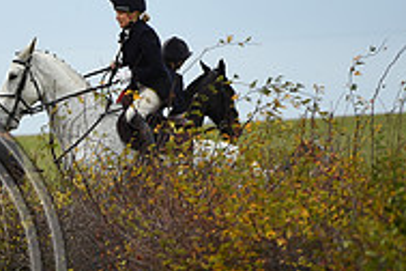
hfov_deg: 3.4
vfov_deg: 2.2
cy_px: 254
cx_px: -178
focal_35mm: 613
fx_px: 6913
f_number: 5
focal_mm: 200
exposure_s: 1/1000
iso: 1400
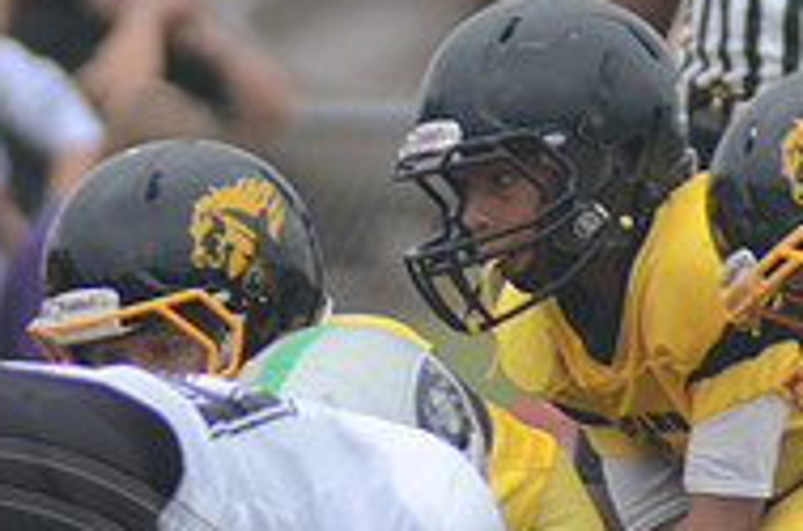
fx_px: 40872
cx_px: 701
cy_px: 446
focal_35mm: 1837
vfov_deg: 0.7
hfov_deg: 1.1
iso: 400
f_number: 6.3
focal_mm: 400
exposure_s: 1/800
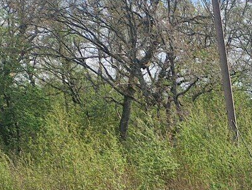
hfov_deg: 14.3
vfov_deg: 10.9
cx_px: 501
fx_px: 838
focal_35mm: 115
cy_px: 459
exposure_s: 1/980
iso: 50
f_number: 1.8
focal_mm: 5.4
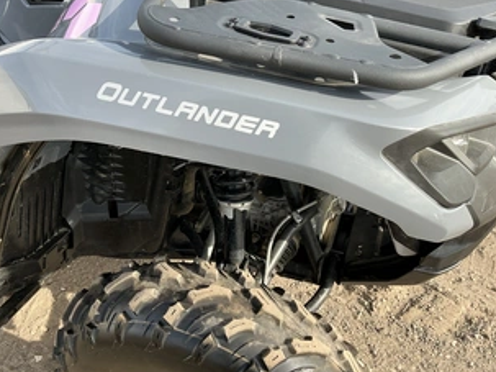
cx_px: 187
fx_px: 530
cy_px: 167
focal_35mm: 37
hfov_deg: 49.7
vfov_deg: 38.6
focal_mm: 3
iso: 25
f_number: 1.8
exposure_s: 1/383
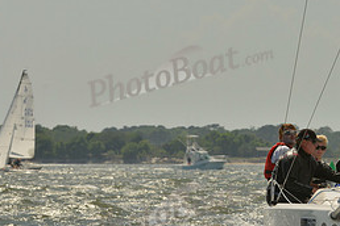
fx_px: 4240
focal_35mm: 449
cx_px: 343
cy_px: 123
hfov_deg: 4.6
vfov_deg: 3.1
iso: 280
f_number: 10
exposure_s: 1/1600
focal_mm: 200
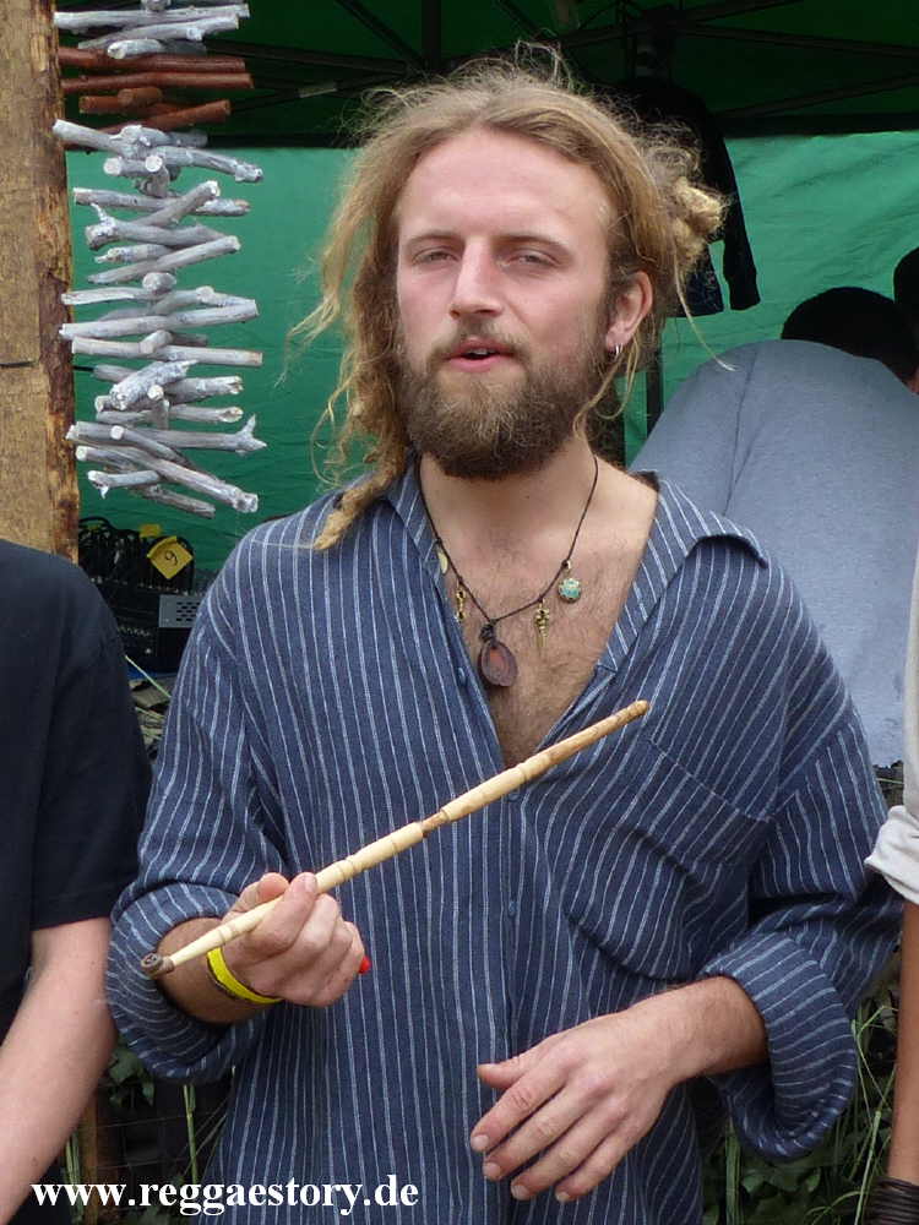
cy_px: 612
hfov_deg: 54.9
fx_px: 885
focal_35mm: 25
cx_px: 460
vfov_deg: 69.4
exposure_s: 1/200
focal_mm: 4.5
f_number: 4
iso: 100
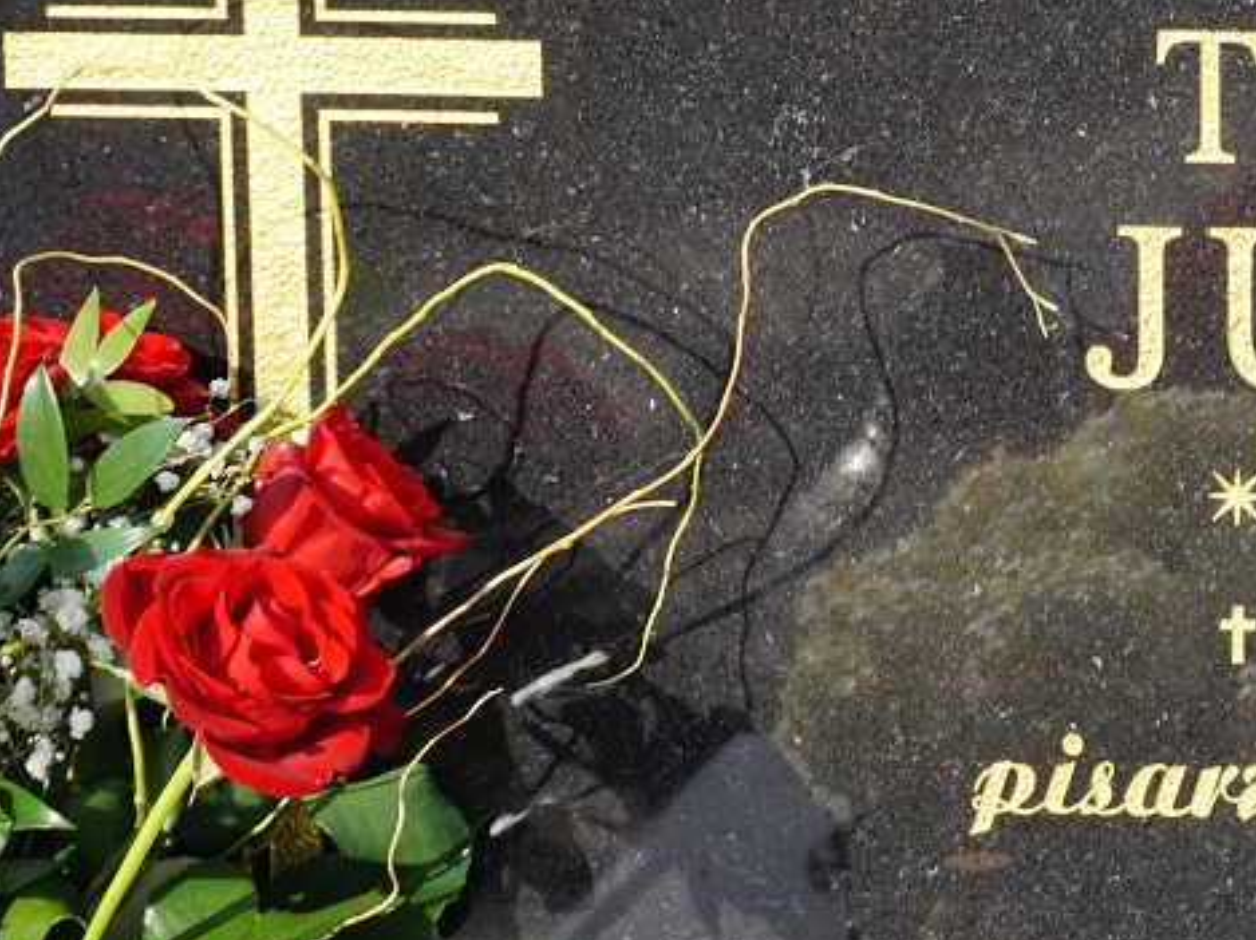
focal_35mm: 168
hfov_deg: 11.6
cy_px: 451
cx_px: 1457
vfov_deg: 8.8
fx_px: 6091
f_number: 9
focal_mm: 50
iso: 100
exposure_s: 1/80
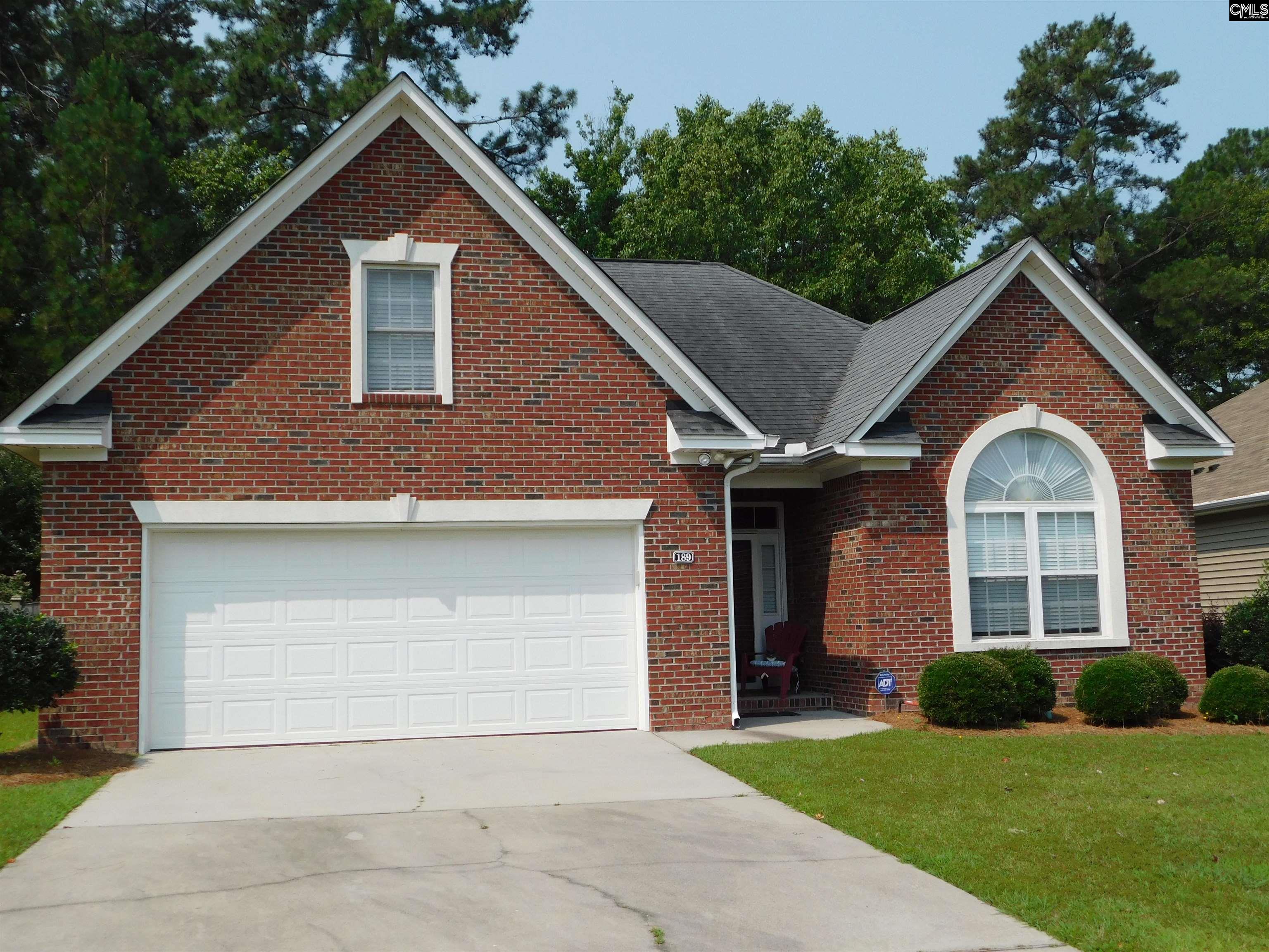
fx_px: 1320
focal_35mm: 36
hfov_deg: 51.4
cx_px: 634
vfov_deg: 39.7
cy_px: 476
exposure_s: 1/400
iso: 125
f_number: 7
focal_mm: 6.3
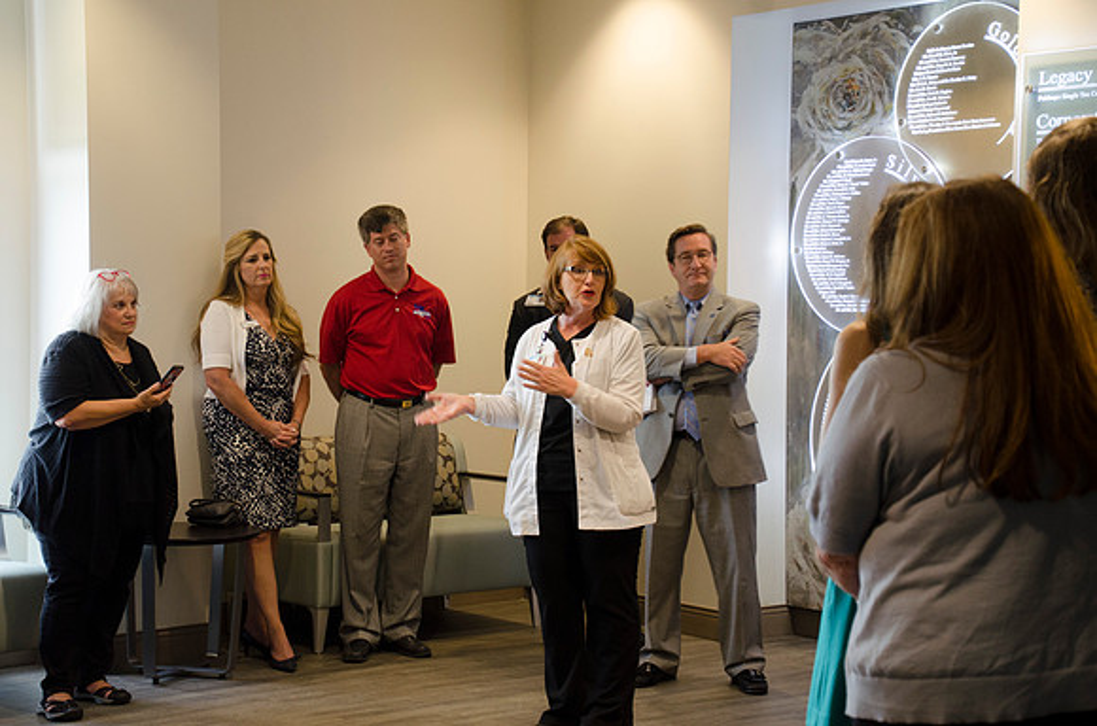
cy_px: 363
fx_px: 2007
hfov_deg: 30.6
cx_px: 548
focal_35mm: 66
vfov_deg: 20.5
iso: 640
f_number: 4.8
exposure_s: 1/30
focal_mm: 44
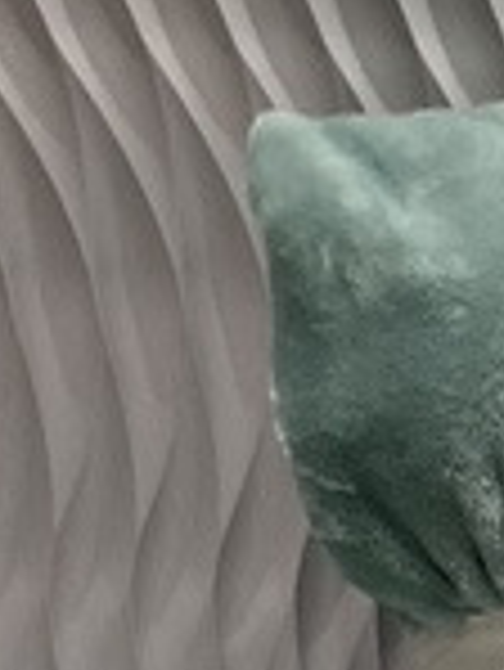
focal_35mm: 133
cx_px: 990
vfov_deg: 13.9
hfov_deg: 10.3
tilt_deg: -33.6
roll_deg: +0.2
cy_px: 994
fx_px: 2578
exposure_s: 1/60
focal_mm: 3.3
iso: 80
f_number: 2.4
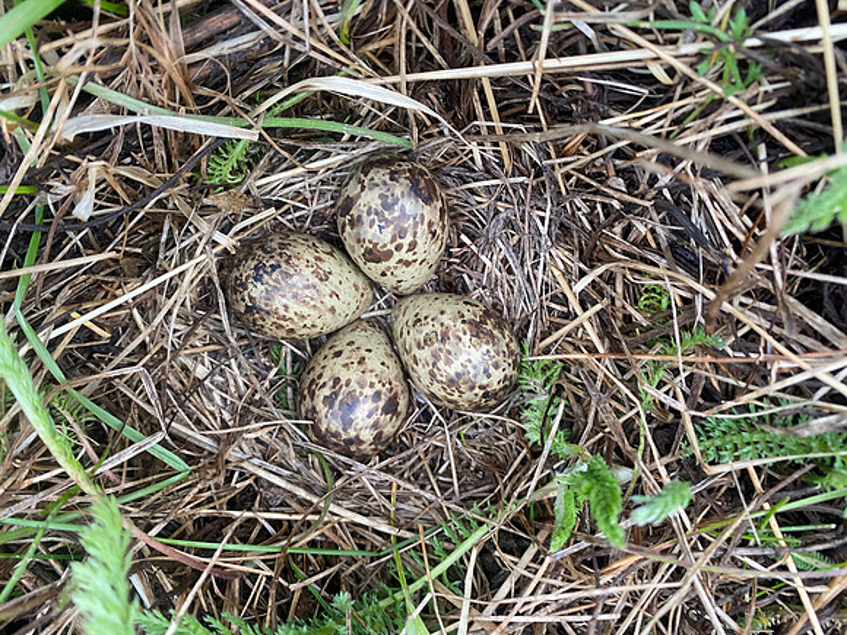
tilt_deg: -84.1
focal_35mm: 26
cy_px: 318
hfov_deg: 67.3
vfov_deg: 53.1
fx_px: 636
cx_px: 424
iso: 125
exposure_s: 1/95
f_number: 1.8
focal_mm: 4.25
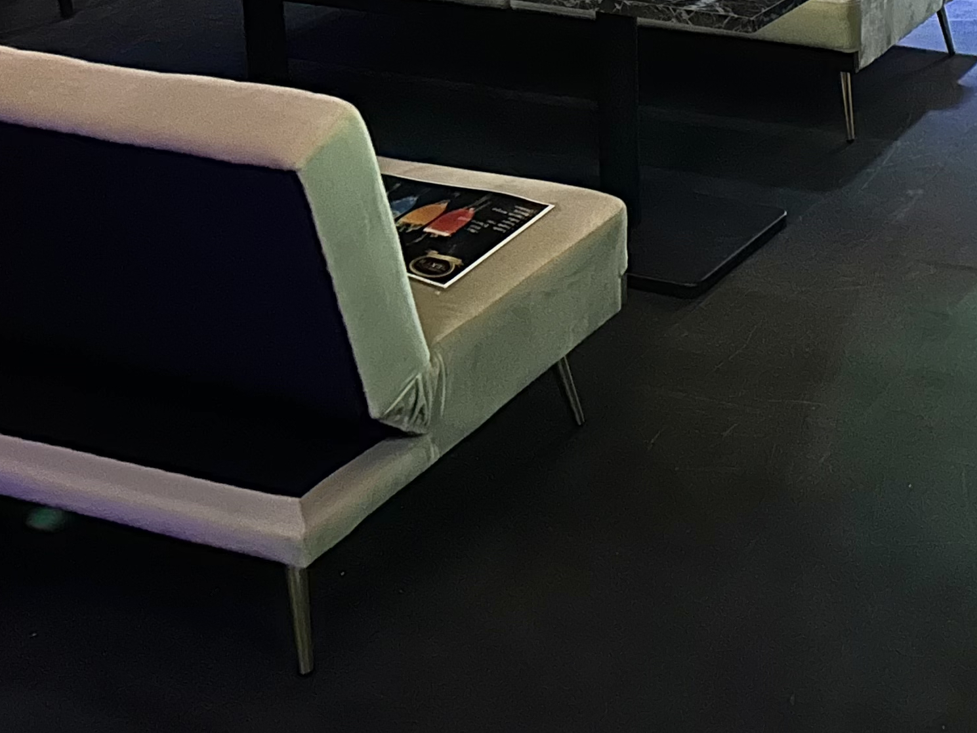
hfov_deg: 27.8
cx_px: 1010
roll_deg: -0.4
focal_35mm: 65
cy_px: -186
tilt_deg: -11.6
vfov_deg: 20.8
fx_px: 1835
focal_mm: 6.86
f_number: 1.78
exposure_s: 1/15
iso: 2000
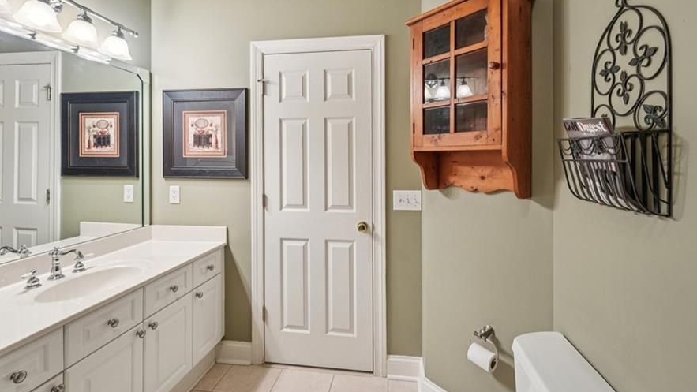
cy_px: 164
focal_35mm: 17
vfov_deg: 63.6
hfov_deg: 95.9
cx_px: 354
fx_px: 314
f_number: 8
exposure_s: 1/5
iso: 320
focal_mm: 14
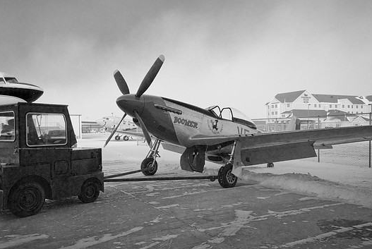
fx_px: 341
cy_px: 131
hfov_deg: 57.1
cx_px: 179
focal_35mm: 33
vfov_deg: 40.1
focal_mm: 20
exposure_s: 1/500
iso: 400
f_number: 8
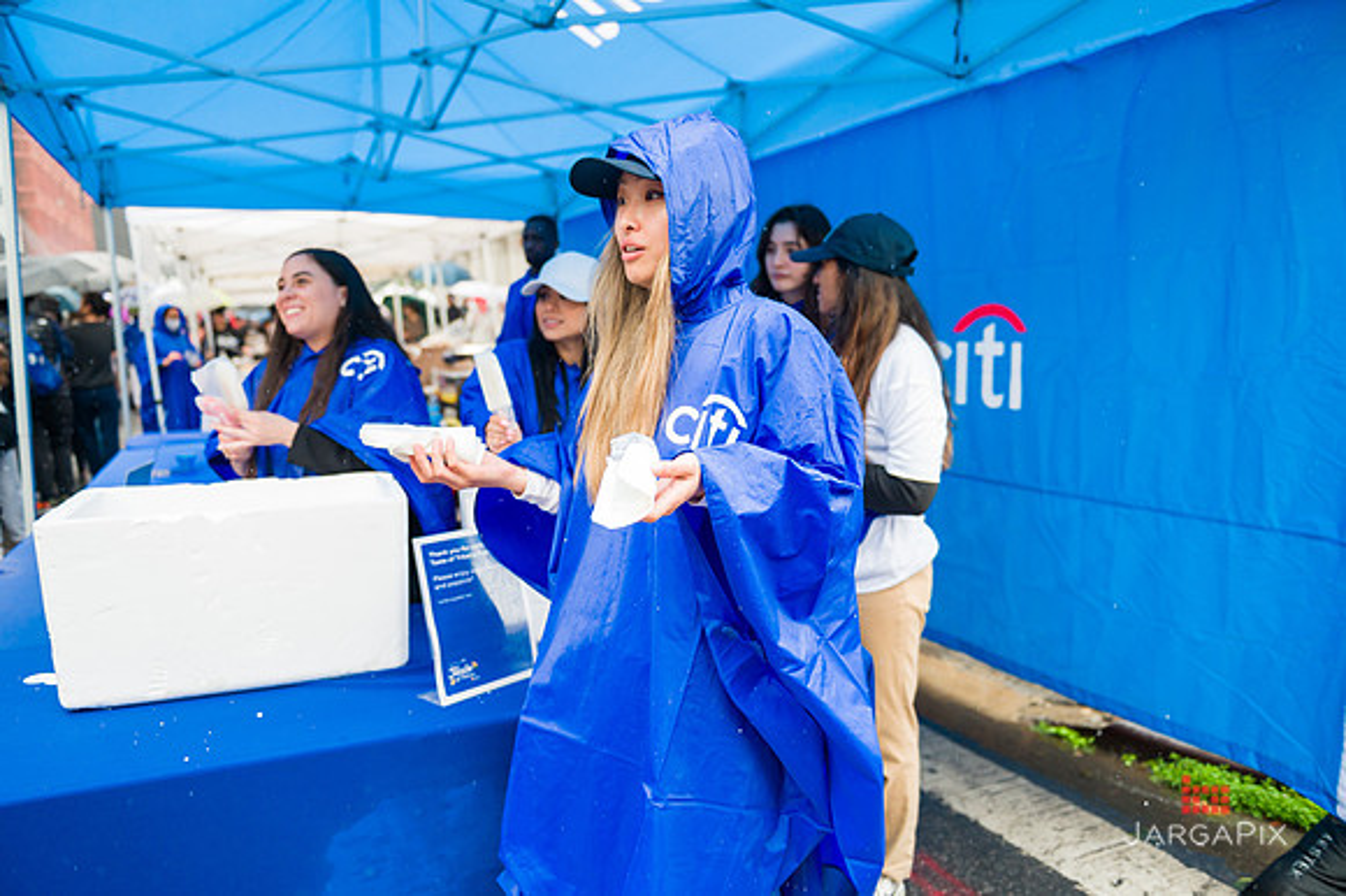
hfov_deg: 69.4
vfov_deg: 49.5
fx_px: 972
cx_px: 673
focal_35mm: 26
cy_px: 448
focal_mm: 26
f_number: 3.2
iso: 1000
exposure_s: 1/1250
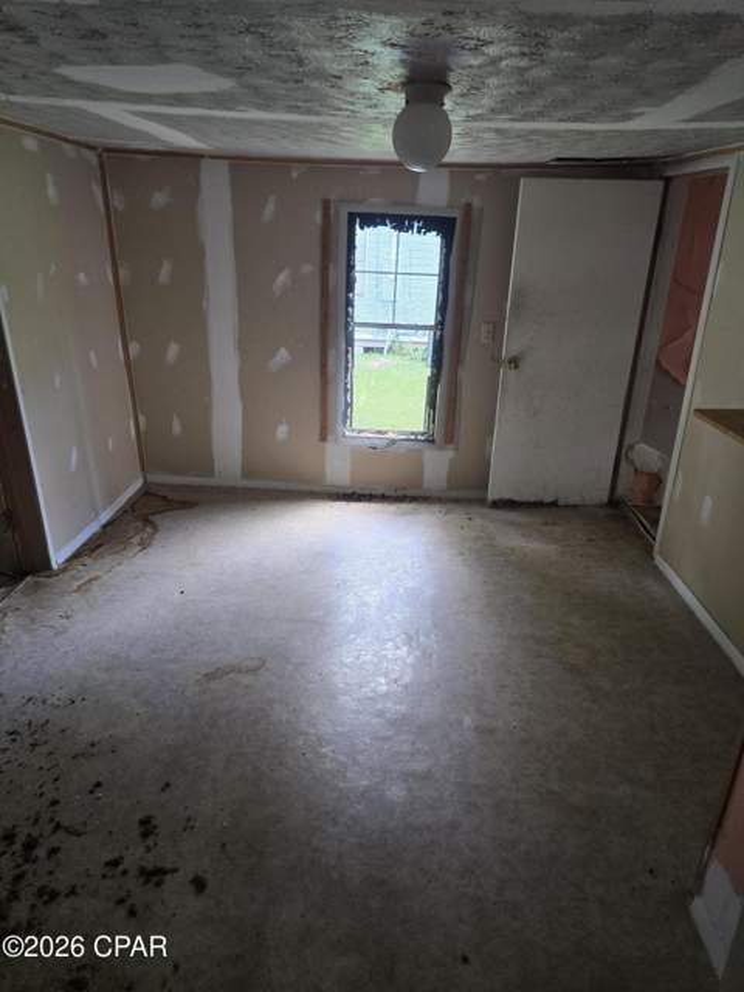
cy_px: 496
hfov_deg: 58.9
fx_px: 659
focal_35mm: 23
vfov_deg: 73.9
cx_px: 372
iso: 250
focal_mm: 6.3
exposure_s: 1/120
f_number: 1.7
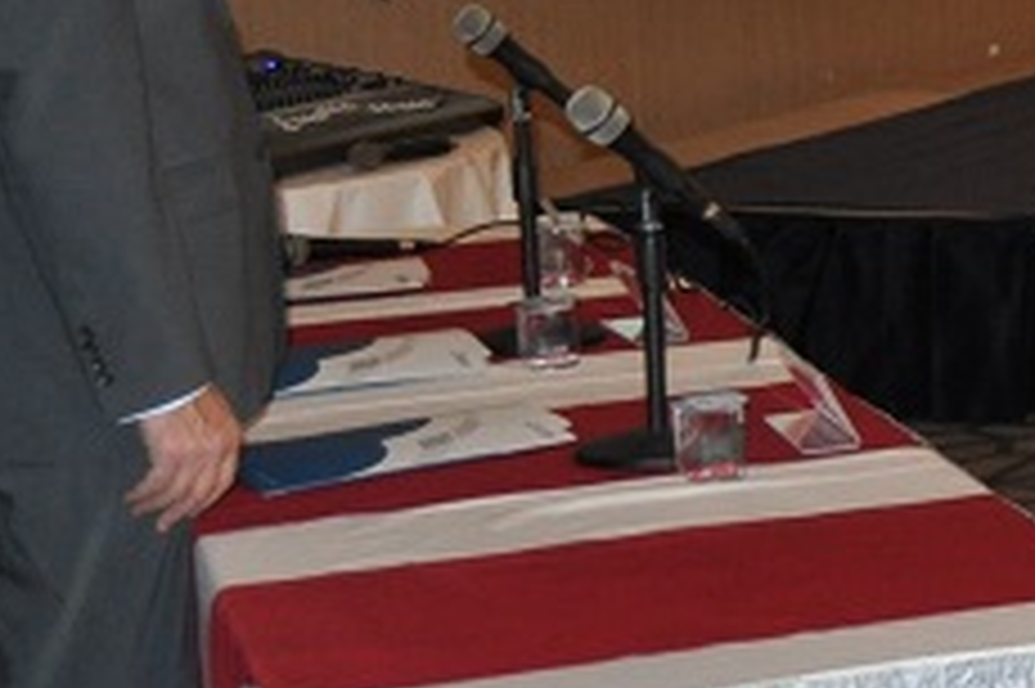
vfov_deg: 11.3
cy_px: 4
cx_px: 1854
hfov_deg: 14.9
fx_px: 3447
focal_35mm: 120
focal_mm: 18
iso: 800
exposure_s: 1/60
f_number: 3.5
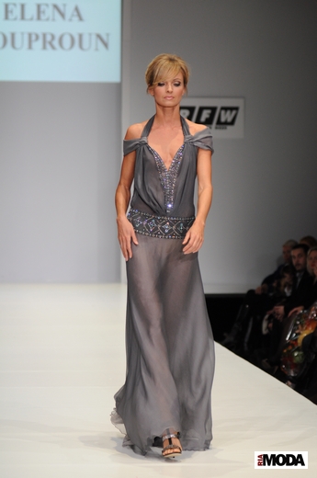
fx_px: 1709
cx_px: 158
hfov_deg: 10.6
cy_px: 239
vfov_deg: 15.9
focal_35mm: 129
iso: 640
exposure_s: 1/250
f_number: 3.5
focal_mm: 86
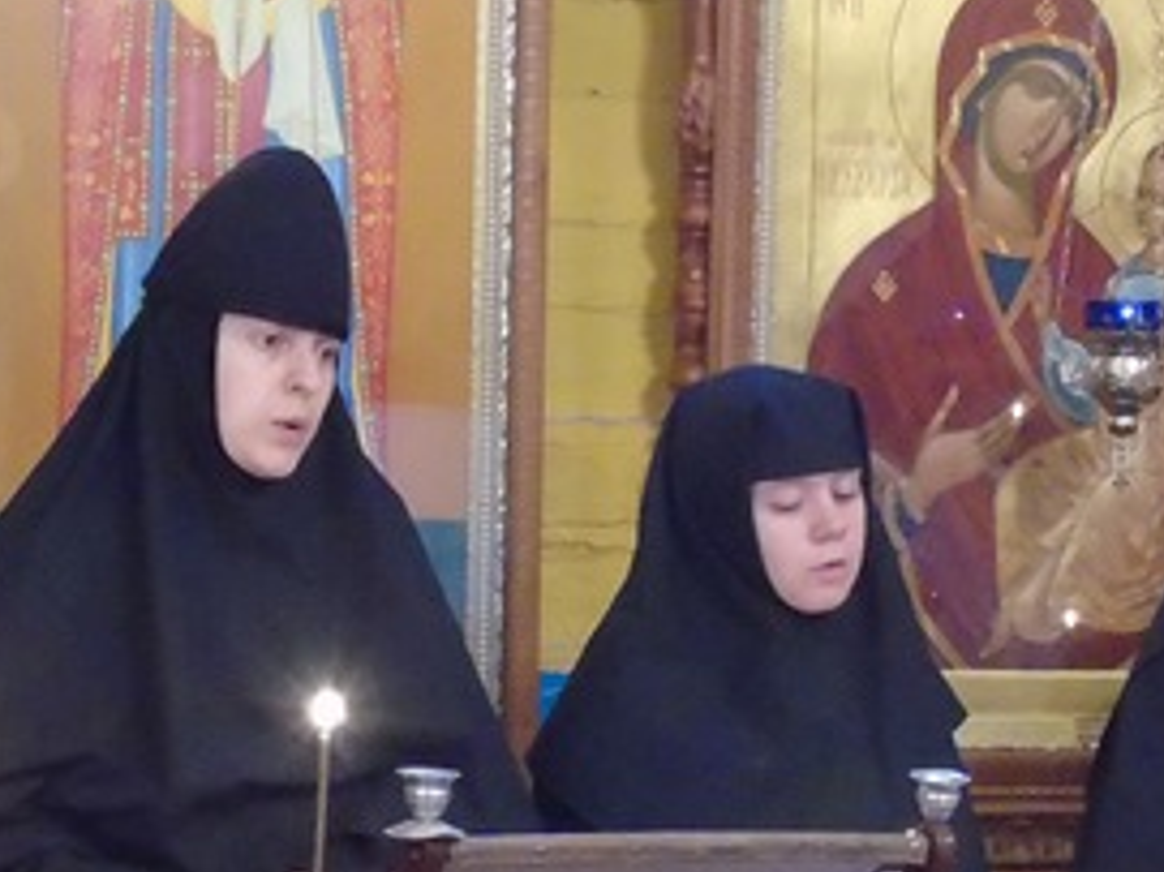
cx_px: 593
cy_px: 769
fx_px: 5075
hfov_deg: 13.1
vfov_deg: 9.8
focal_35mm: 151
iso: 800
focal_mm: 7.1
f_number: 3.9
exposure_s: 1/6
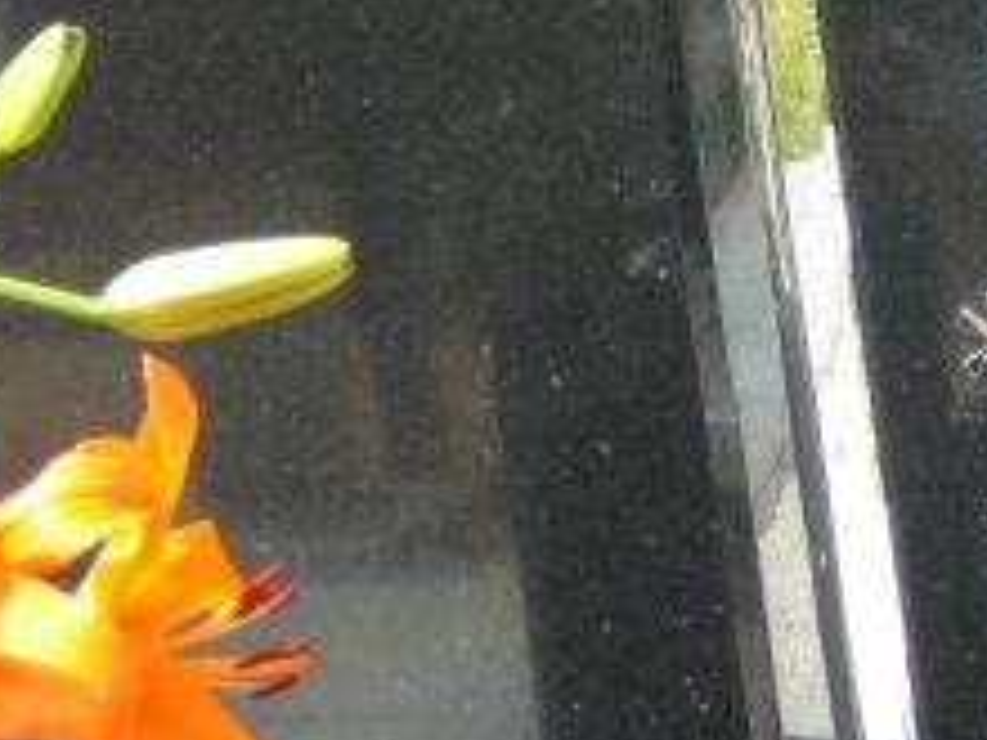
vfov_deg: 6.6
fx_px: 6387
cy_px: -157
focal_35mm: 224
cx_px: 902
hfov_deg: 8.8
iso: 80
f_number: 3.7
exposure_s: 1/160
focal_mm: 11.5
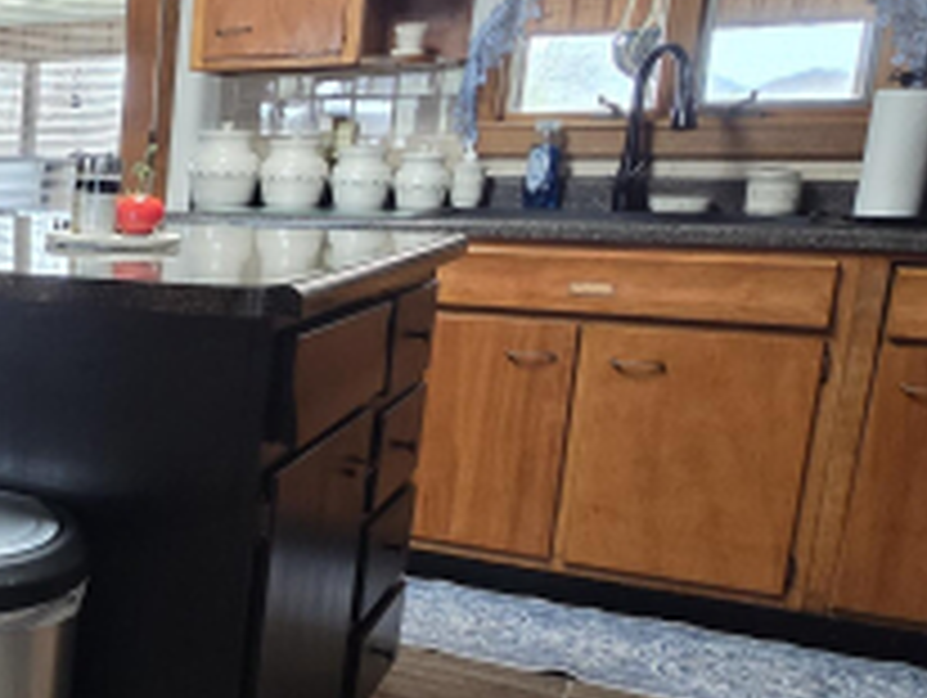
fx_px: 1126
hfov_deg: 33.3
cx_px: -268
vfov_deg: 34.3
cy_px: 405
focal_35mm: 42
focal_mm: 2.2
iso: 400
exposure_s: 1/60
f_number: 2.2
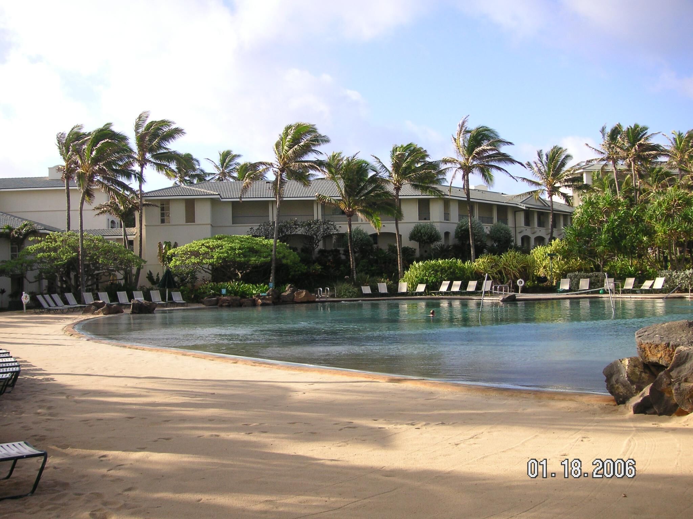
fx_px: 741
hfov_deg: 50.1
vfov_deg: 38.7
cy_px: 260
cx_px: 346
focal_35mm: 37
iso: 50
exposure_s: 1/750
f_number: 2.8
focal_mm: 6.1
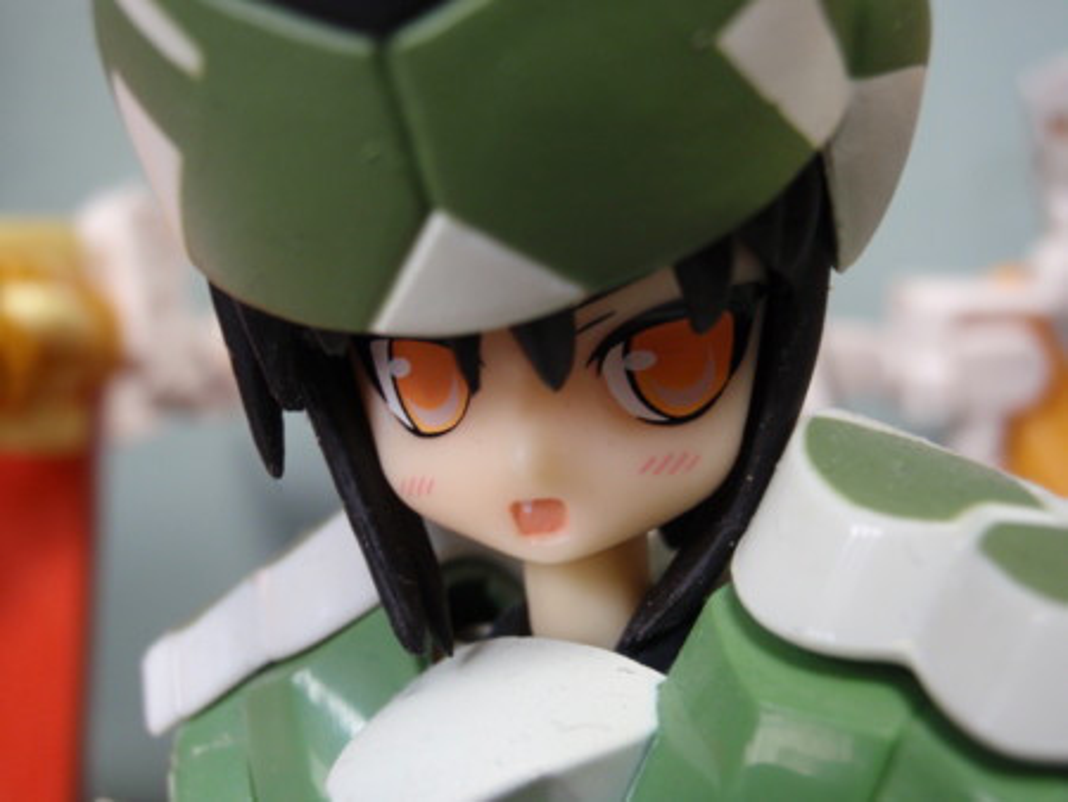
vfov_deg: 36.0
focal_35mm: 40
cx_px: 534
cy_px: 401
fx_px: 1235
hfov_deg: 46.8
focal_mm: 7.25
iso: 200
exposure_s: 1/8
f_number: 3.9
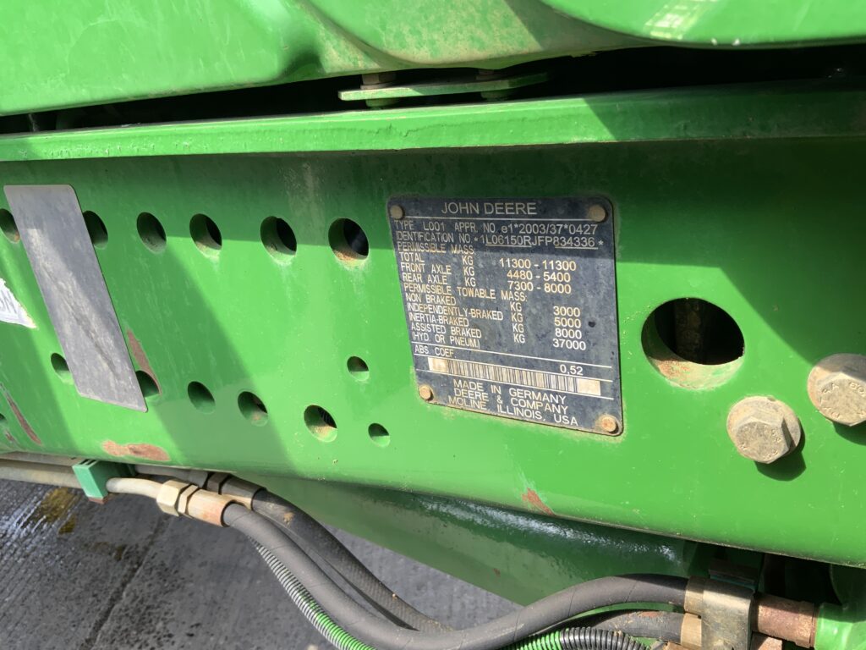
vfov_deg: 48.2
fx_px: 726
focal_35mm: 29
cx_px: 433
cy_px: 325
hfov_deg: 61.7
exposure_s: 1/178
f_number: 1.8
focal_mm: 3
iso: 16
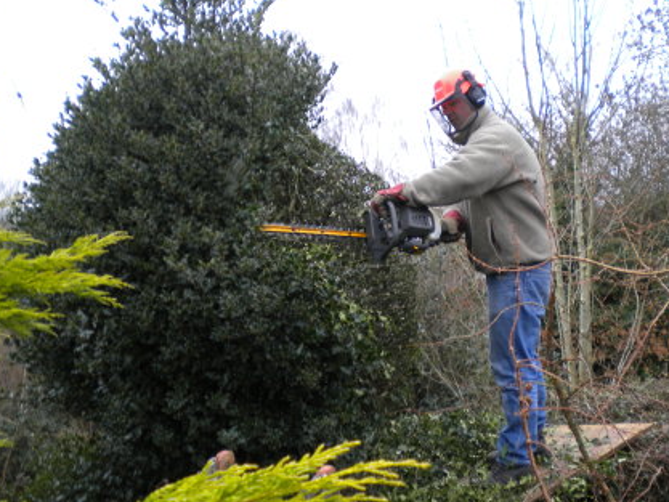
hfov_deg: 43.8
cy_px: 233
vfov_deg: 33.6
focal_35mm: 43
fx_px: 831
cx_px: 366
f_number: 3.1
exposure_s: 1/67.5
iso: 84
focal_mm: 6.3
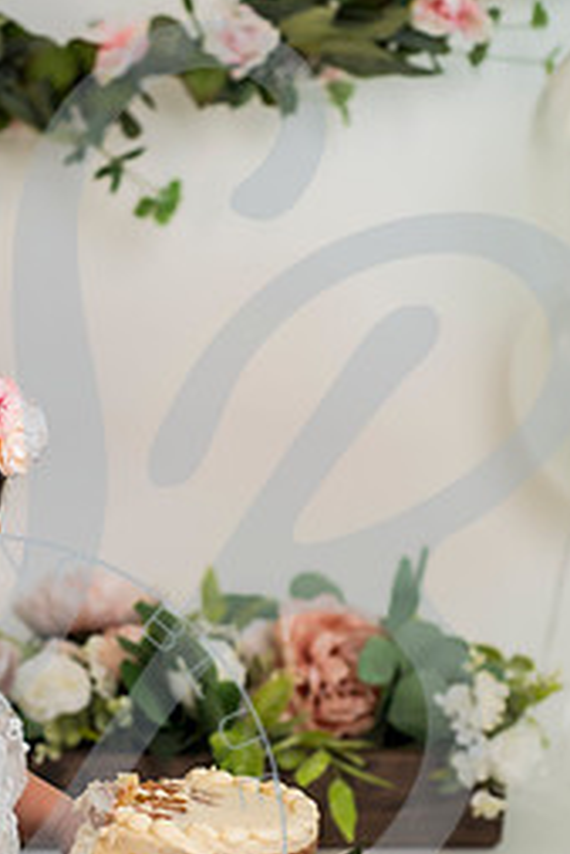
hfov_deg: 15.3
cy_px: 591
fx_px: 2111
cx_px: 125
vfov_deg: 22.7
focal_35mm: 89
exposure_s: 1/200
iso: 100
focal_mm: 50
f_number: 2.8
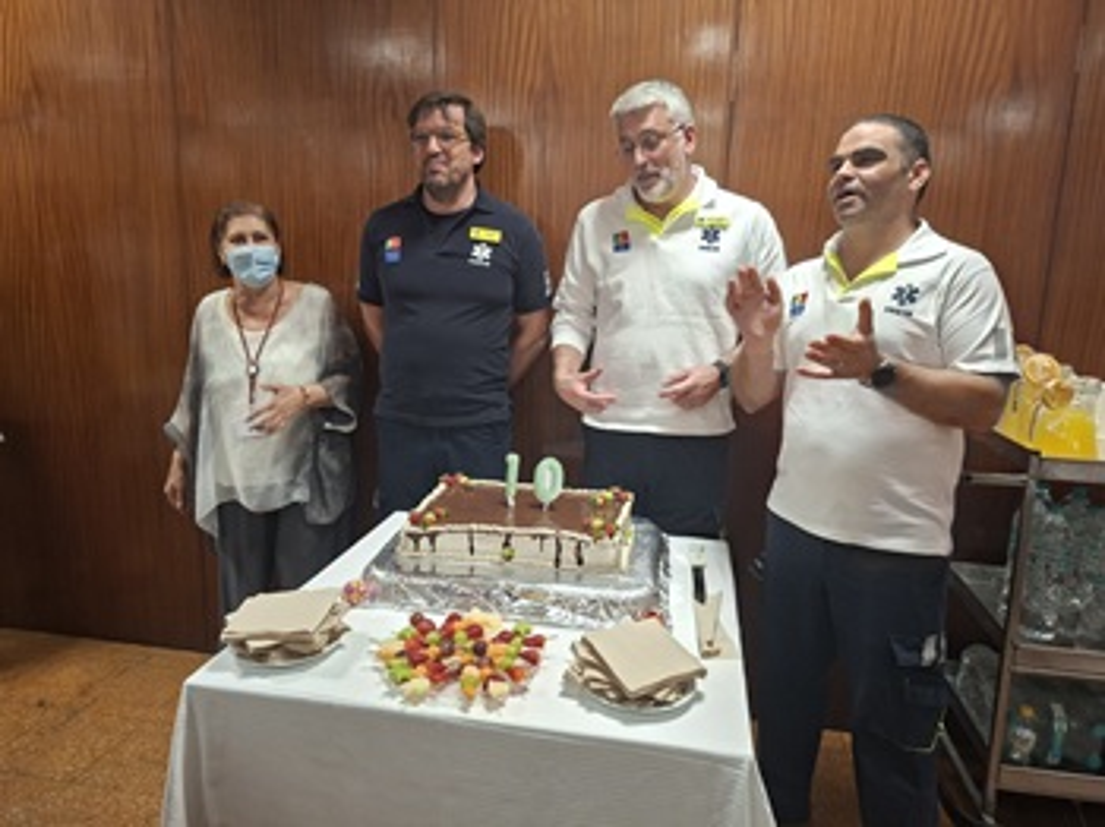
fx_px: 734
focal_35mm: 23
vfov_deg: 58.8
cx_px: 552
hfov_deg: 74.0
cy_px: 414
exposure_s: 1/100
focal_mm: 5.54
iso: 250
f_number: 1.8
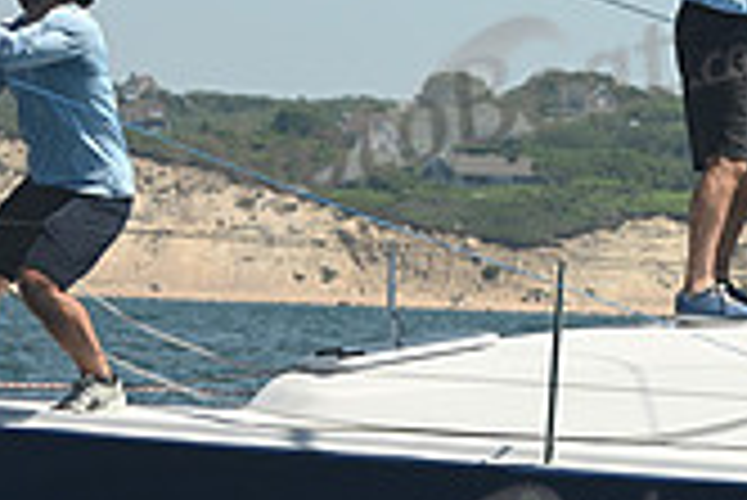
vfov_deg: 3.4
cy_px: 282
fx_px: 8432
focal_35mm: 406
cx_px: 1035
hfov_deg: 5.0
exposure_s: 1/1000
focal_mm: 116
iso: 320
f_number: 8
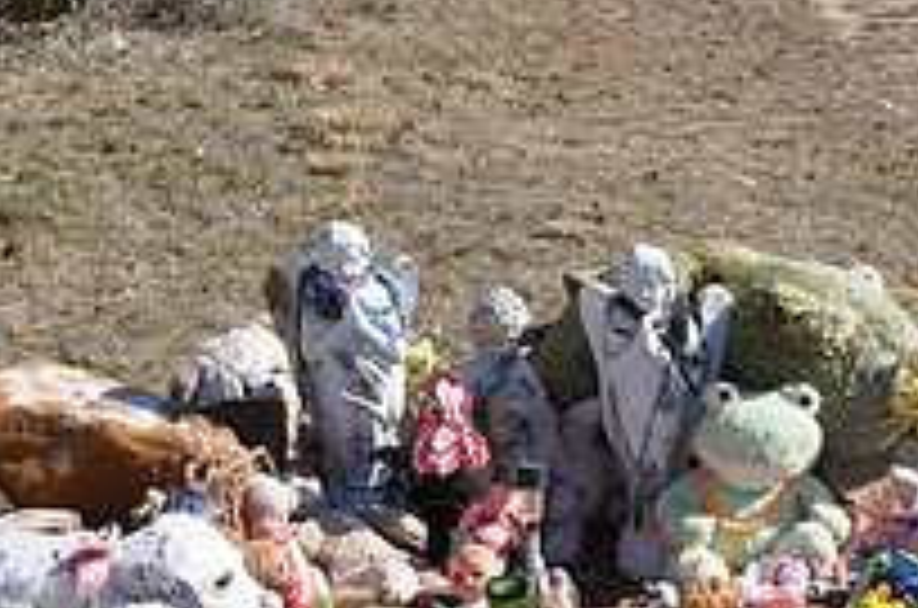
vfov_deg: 14.2
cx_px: 716
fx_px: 2391
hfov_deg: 21.5
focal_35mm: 94
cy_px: 615
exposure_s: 1/125
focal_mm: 22
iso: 200
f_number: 11
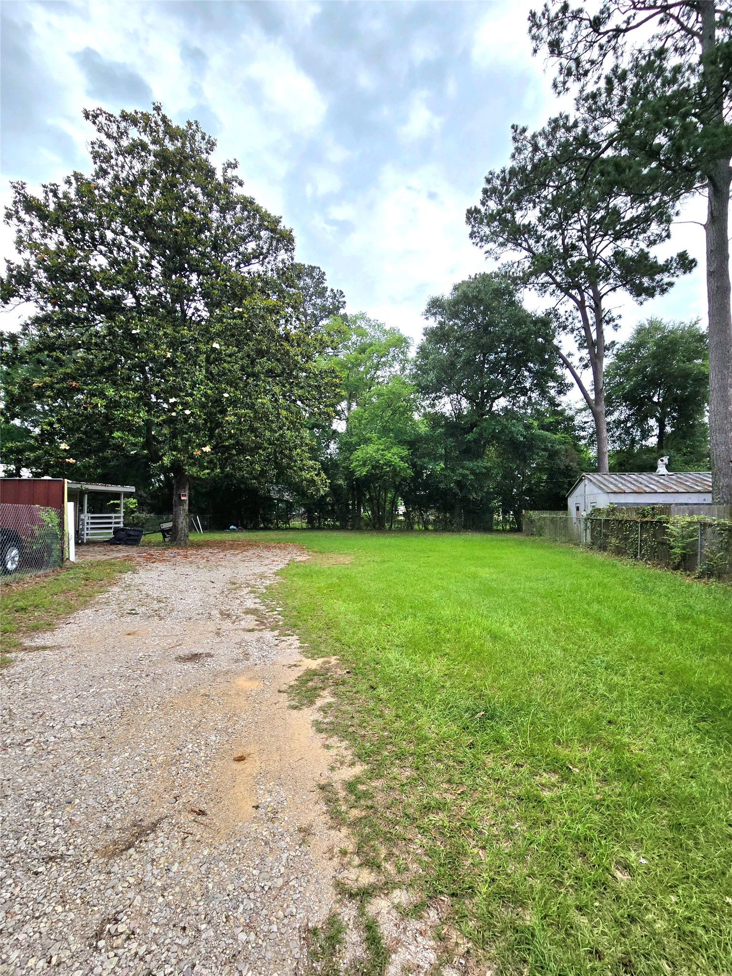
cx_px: 366
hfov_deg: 89.9
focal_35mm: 13
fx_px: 367
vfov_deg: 106.2
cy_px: 488
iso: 50
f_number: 2.2
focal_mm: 2.2
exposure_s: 1/769
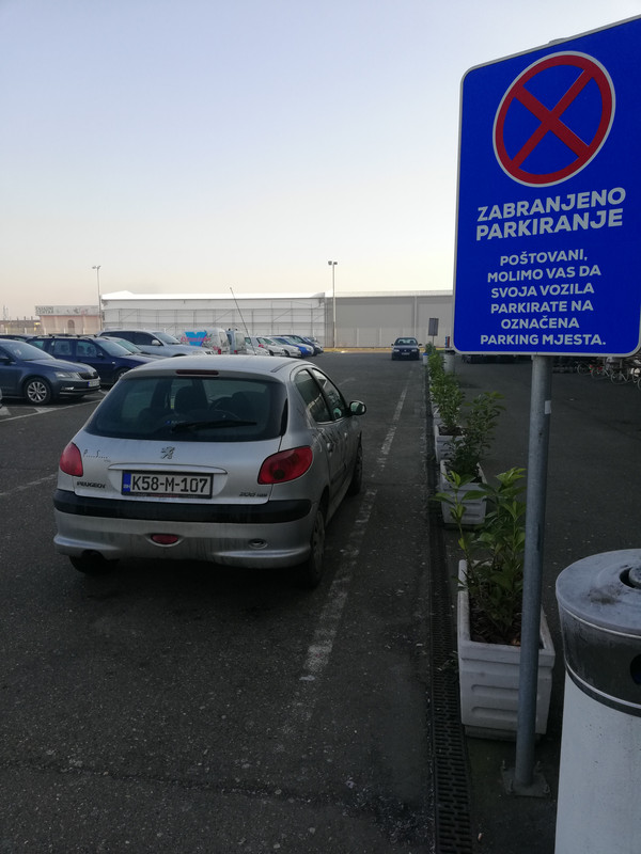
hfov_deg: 51.4
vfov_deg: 65.3
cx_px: 320
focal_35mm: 27
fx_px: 667
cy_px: 427
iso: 50
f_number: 2.2
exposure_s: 1/379
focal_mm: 3.81
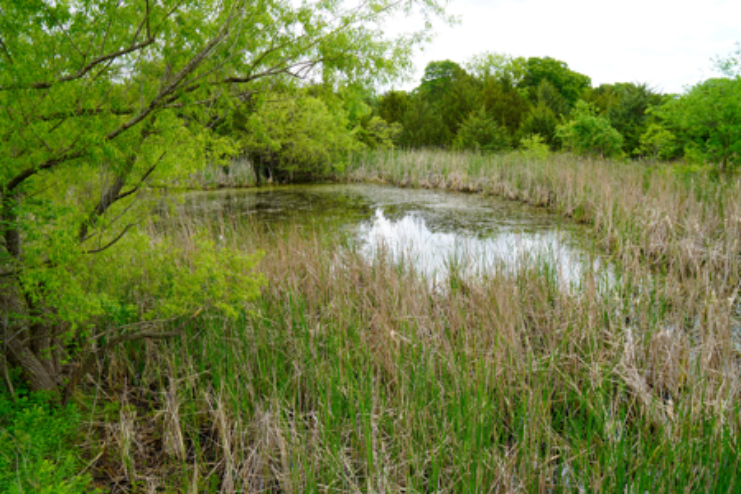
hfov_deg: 64.6
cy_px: 247
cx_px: 370
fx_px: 587
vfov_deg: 45.7
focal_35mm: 28
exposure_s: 1/100
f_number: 6.3
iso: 100
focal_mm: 19
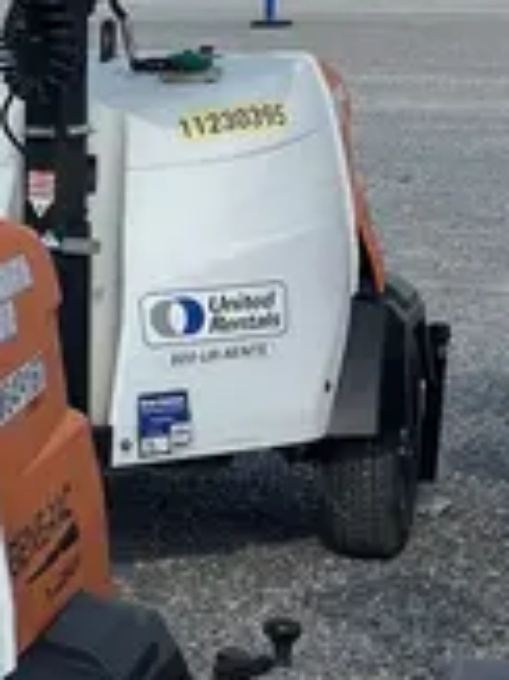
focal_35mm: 117
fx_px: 2297
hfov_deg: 11.2
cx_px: -588
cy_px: 236
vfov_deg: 16.8
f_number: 1.6
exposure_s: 1/3745
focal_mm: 5.1
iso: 50
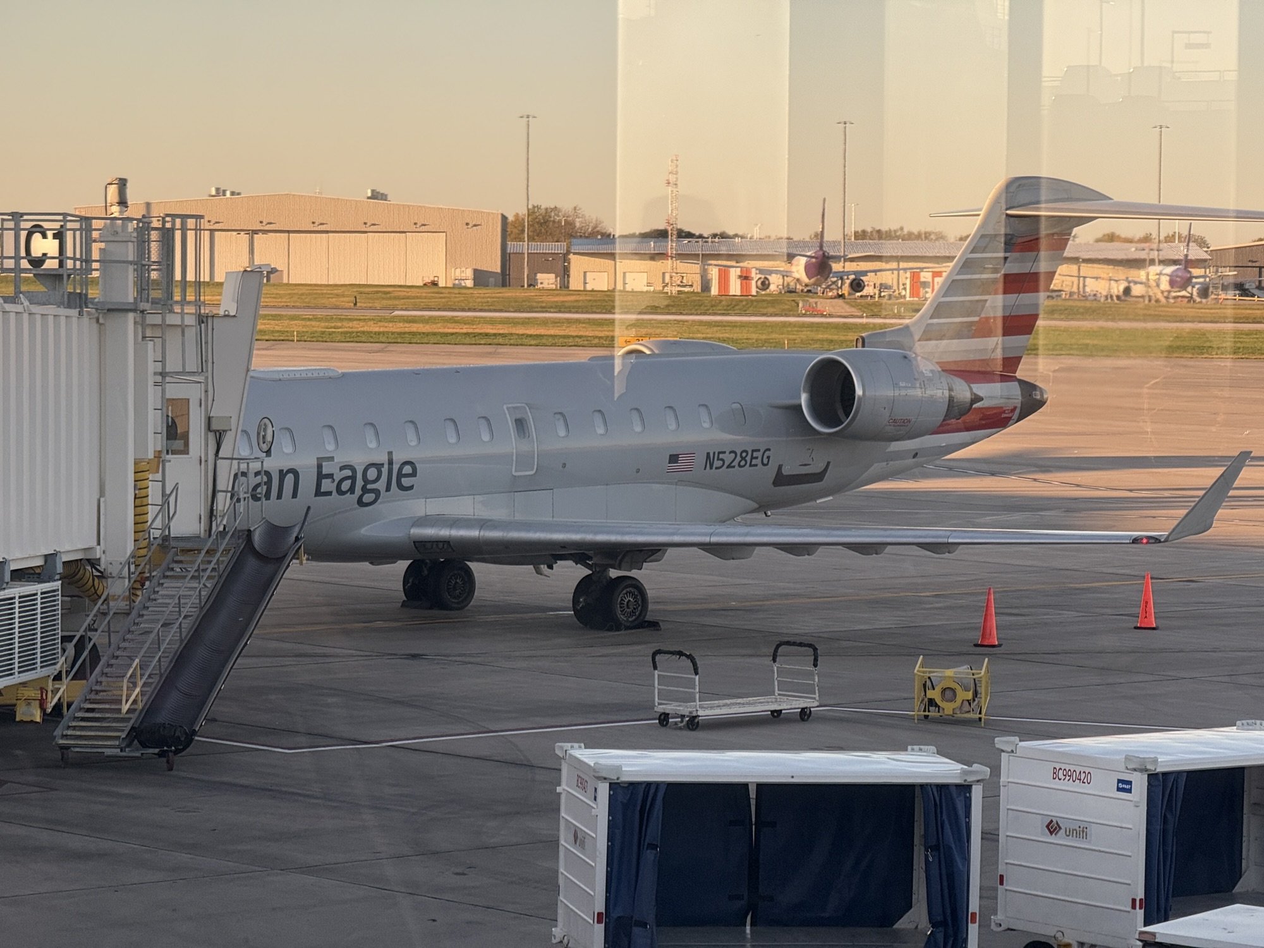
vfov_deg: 12.3
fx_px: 4382
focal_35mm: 120
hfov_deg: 16.4
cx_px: 632
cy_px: 474
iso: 50
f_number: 2.8
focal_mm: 15.66
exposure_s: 1/99
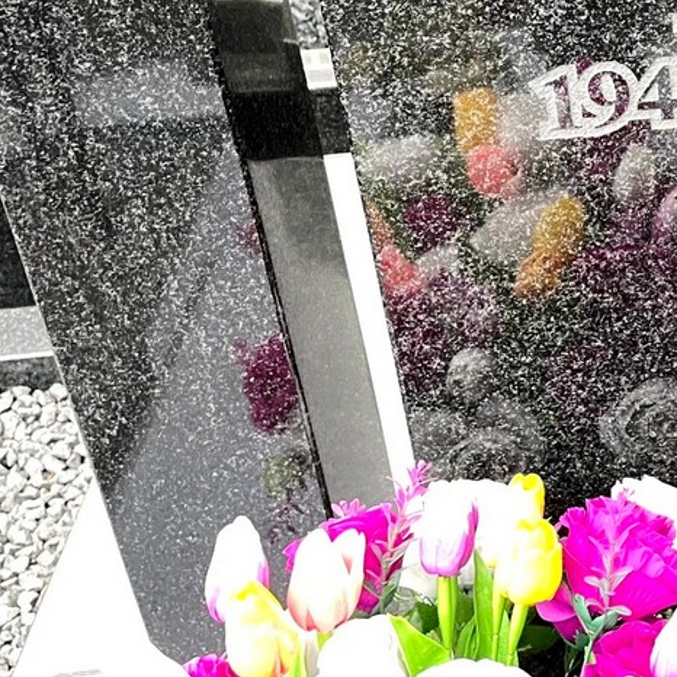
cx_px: 906
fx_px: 1571
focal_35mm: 71
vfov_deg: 23.1
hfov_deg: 21.7
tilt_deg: -28.1
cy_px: -36
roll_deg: +0.8
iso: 125
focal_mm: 4.2
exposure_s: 1/91
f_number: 1.6
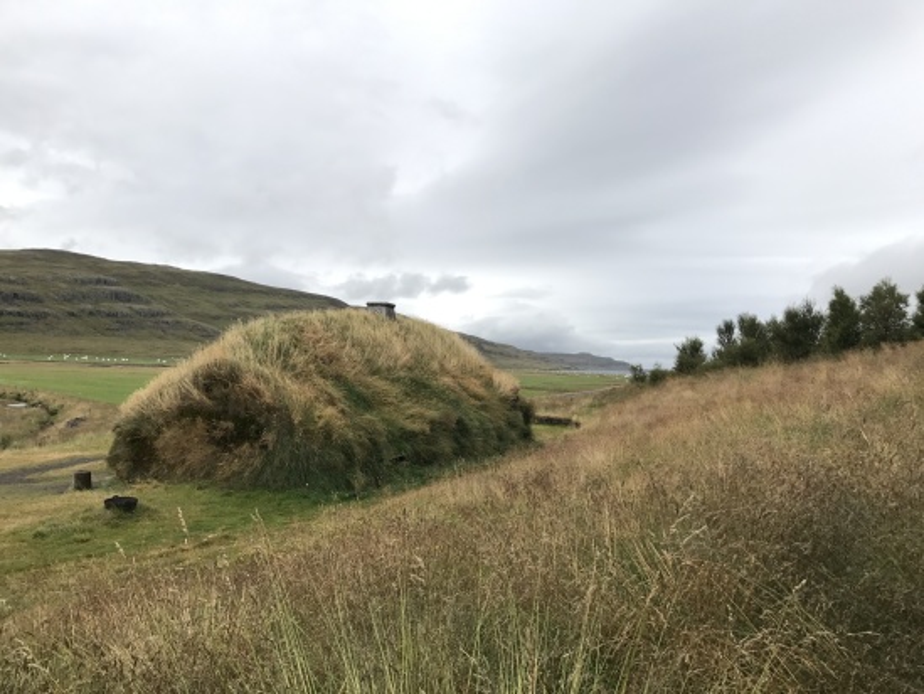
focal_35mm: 28
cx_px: 462
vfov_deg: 49.8
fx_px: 748
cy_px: 347
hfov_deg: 63.4
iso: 20
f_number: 1.8
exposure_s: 1/1008
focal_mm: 3.99
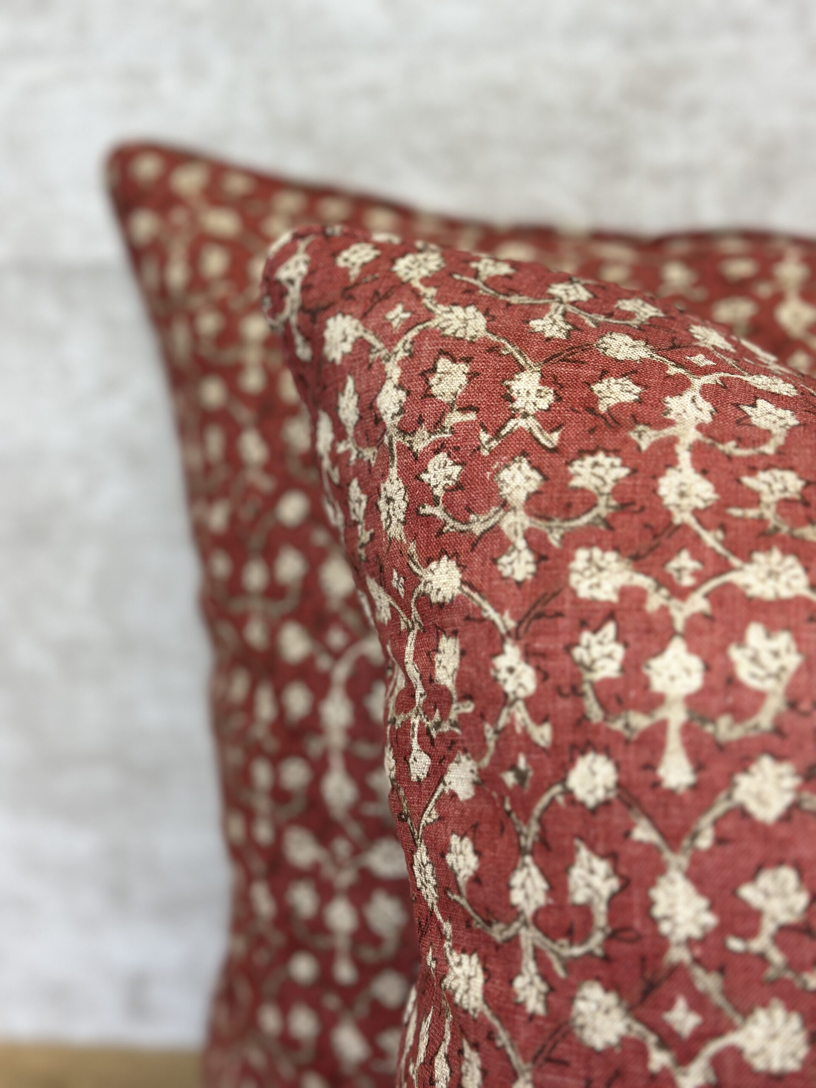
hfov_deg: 30.3
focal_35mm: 48
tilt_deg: -17.9
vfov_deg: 39.7
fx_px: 1509
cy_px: 544
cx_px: 408
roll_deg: +1.8
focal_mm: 6.86
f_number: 1.78
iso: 100
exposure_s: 1/120
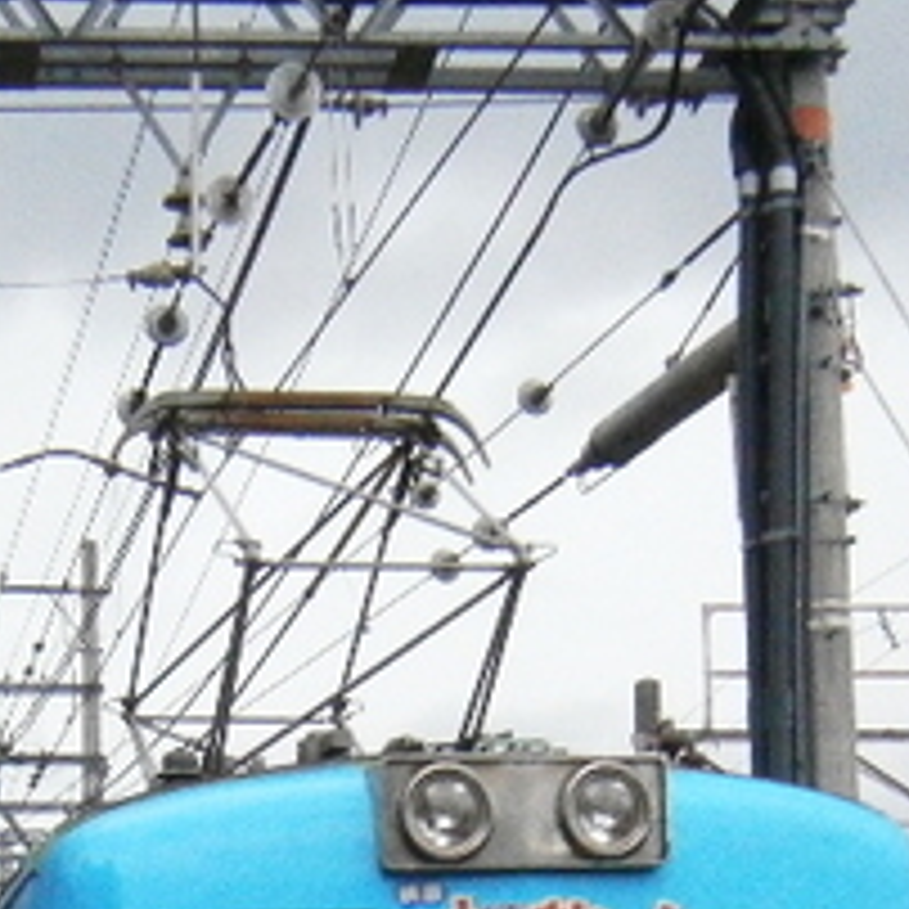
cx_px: 266
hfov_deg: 19.0
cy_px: 1233
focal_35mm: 91
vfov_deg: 17.7
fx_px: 2704
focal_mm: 4.7
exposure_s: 1/250
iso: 500
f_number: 2.8
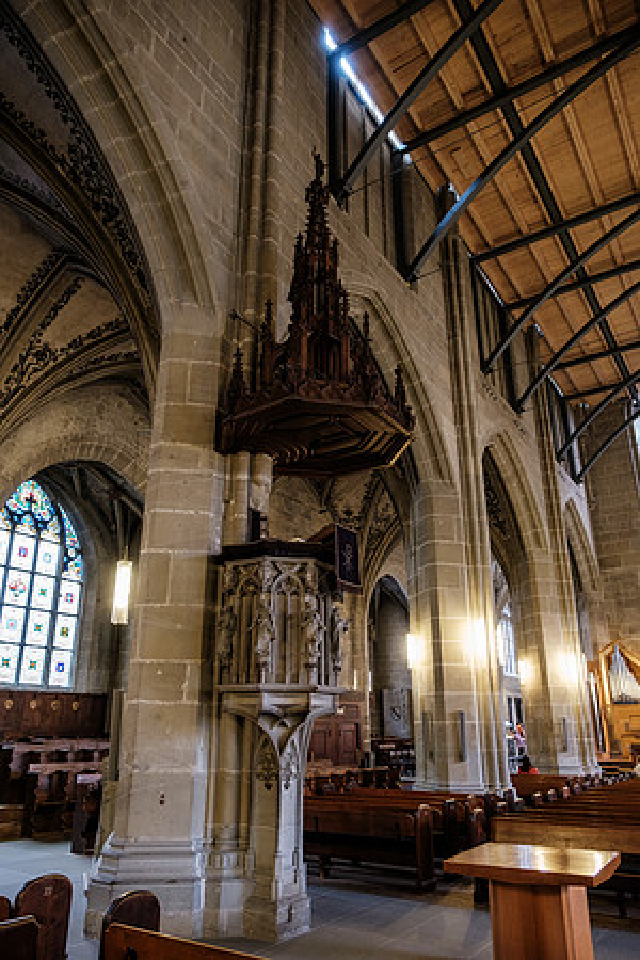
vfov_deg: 73.7
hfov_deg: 53.1
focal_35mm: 24
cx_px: 320
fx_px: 640
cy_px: 480
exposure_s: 1/25
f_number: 2.8
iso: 1600
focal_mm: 16
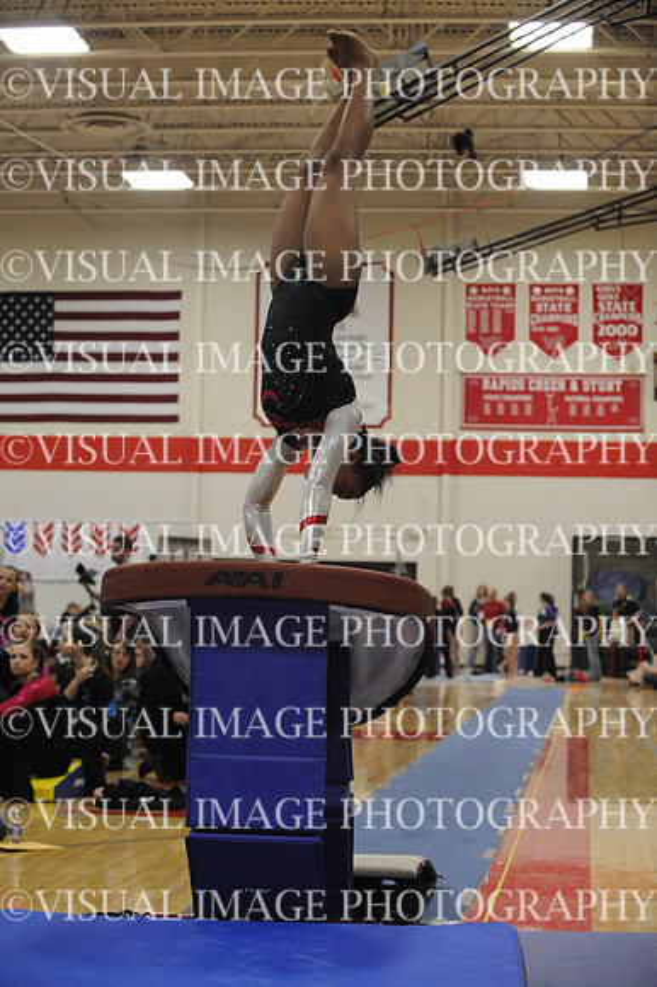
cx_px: 328
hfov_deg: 16.6
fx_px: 2247
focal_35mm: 82
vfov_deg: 24.8
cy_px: 494
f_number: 3.5
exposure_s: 1/640
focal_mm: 82
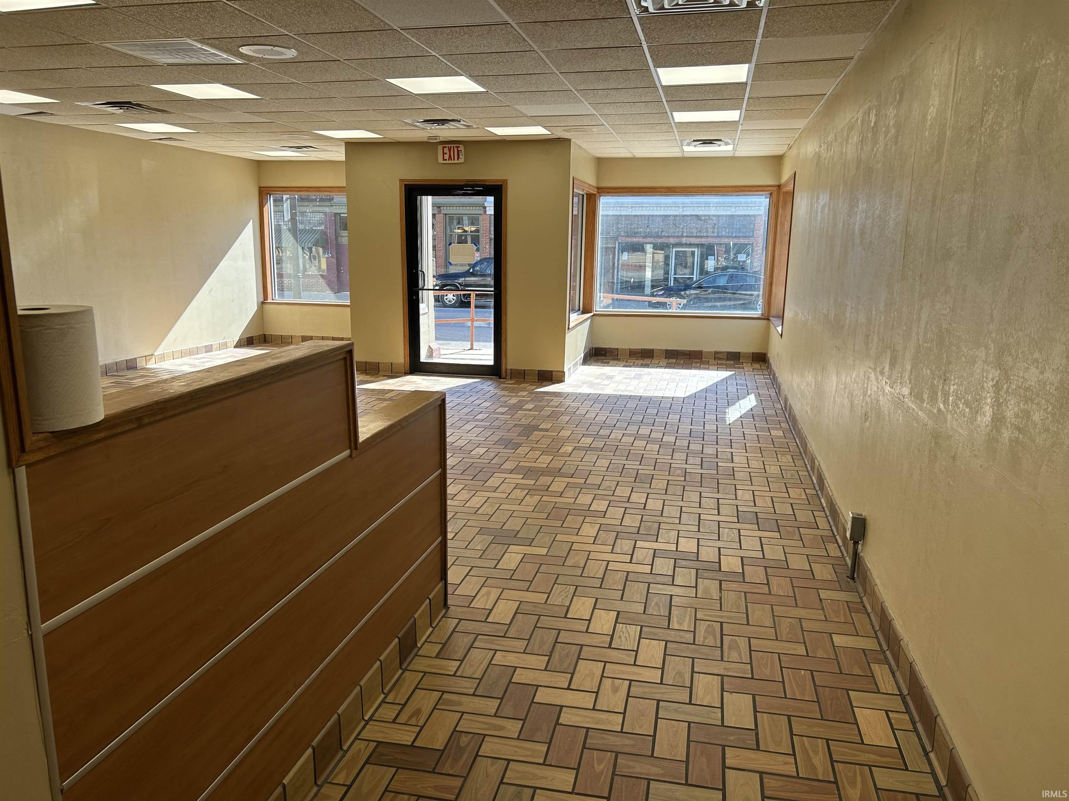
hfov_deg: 67.3
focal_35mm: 26
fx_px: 803
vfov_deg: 53.1
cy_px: 400
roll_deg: -0.2
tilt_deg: -11.3
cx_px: 534
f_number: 1.5
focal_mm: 5.7
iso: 50
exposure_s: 1/427
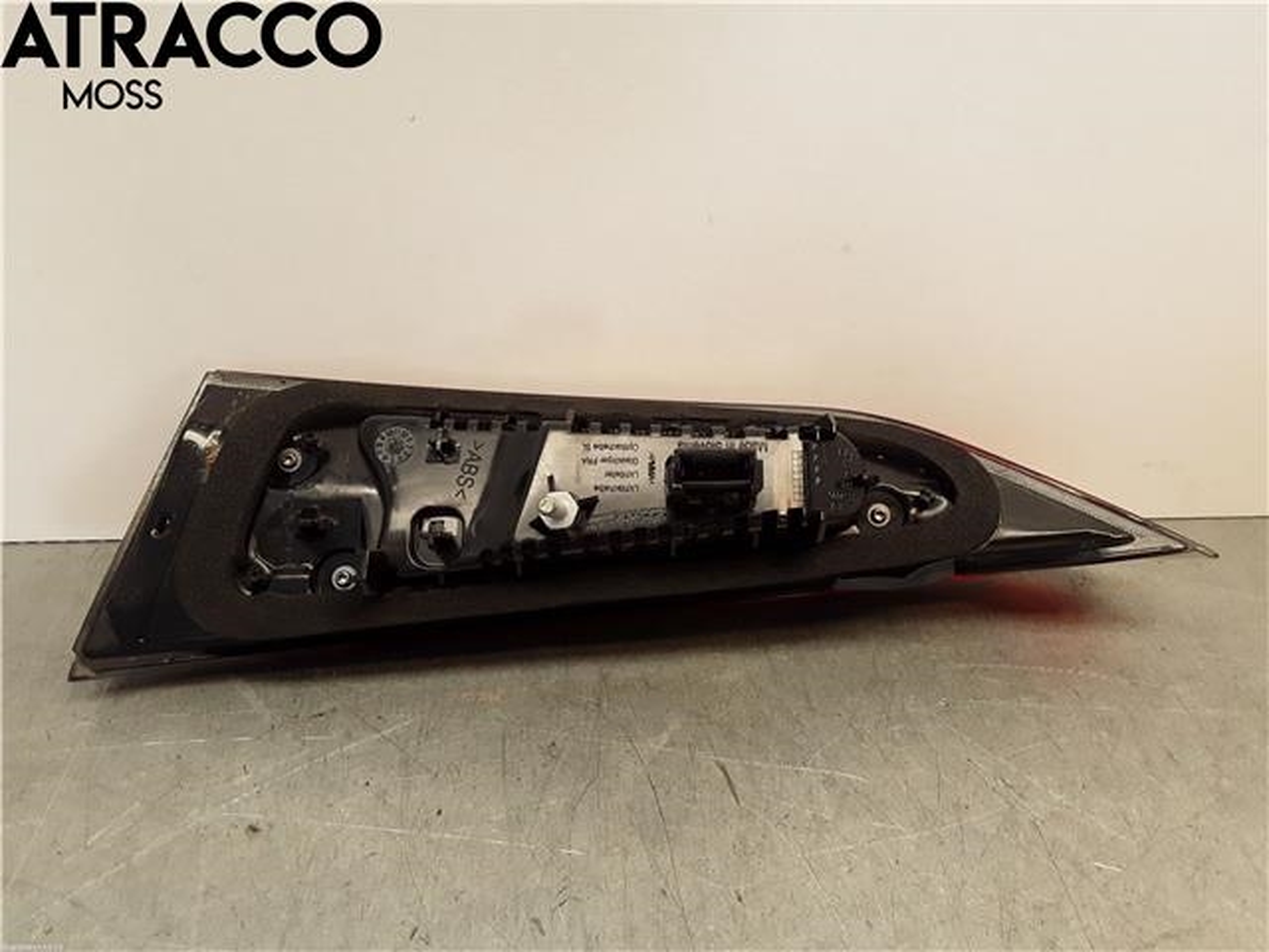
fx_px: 1026
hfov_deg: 63.4
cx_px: 634
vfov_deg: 49.7
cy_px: 476
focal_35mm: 28
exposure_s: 1/100
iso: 50
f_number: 1.9
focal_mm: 2.91
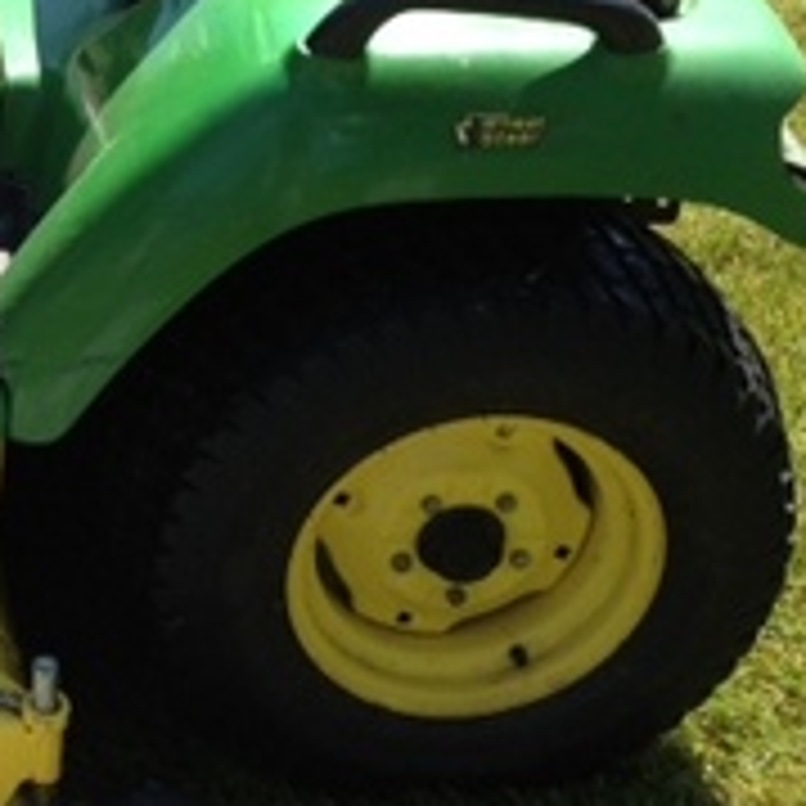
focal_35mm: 94
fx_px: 2476
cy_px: 41
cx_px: -243
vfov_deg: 18.1
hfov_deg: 17.4
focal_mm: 4.28
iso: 64
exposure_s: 1/600
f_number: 2.4
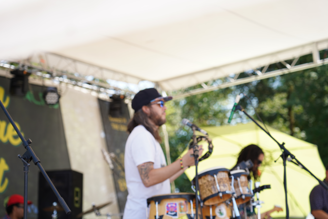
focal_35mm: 87
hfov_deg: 23.4
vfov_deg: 15.7
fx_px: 793
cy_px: 110
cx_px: 164
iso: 100
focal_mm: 87
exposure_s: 1/200
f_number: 4.5
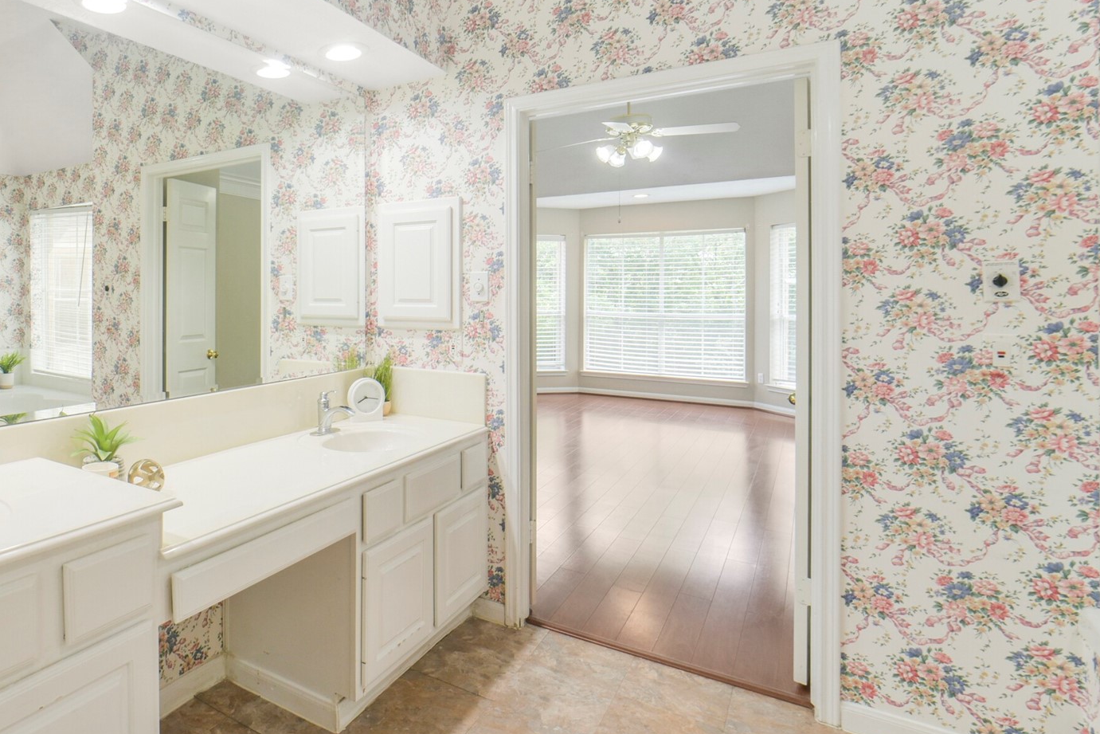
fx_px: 672
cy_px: 325
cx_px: 264
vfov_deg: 57.1
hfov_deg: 72.6
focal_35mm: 22
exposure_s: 1/40
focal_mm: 14
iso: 500
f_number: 11
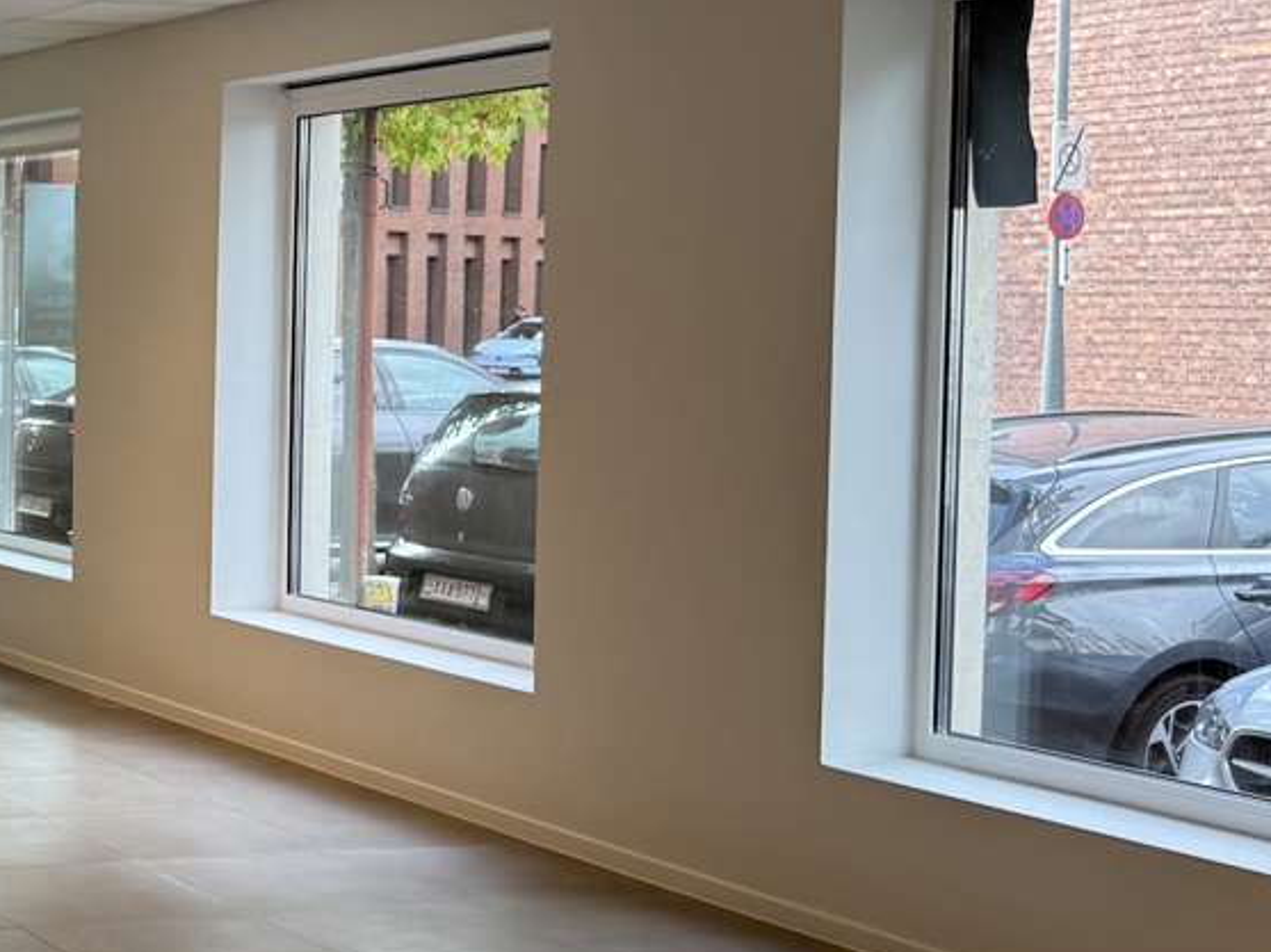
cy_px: 418
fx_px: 2532
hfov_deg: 25.2
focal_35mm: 69
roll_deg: -1.4
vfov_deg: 21.3
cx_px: -281
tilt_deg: -2.1
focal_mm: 6.76
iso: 80
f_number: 1.78
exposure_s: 1/173
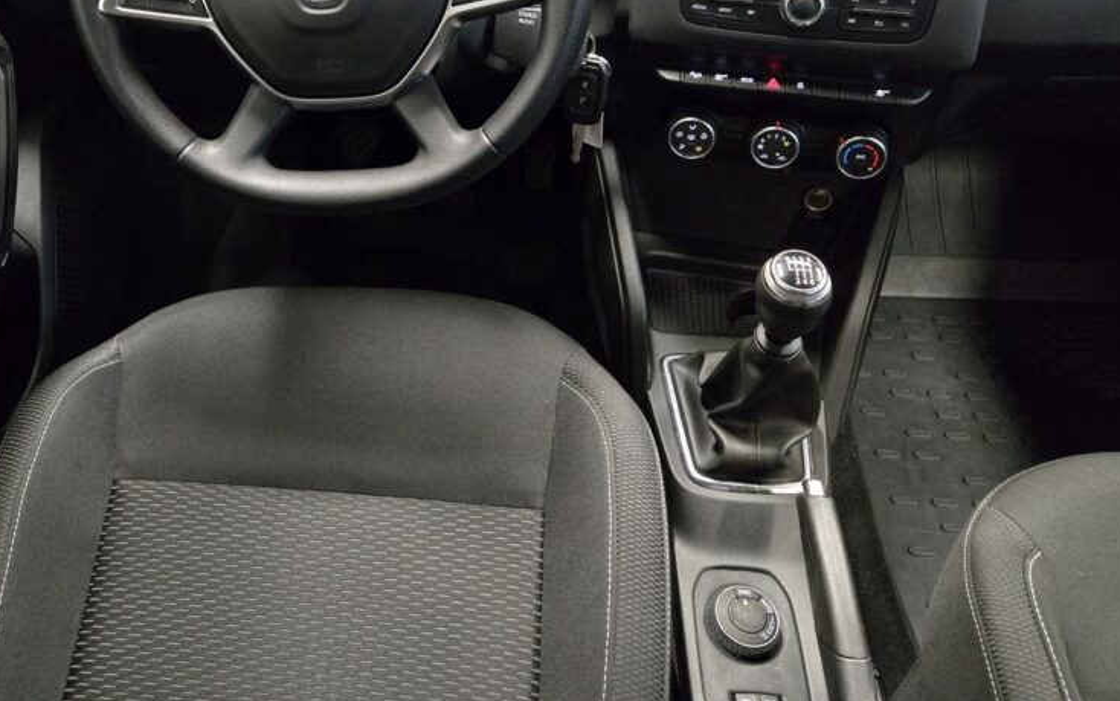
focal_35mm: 34
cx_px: 446
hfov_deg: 56.2
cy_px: 131
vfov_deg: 35.9
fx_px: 1038
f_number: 1.8
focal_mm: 5.4
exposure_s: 1/100
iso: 2000
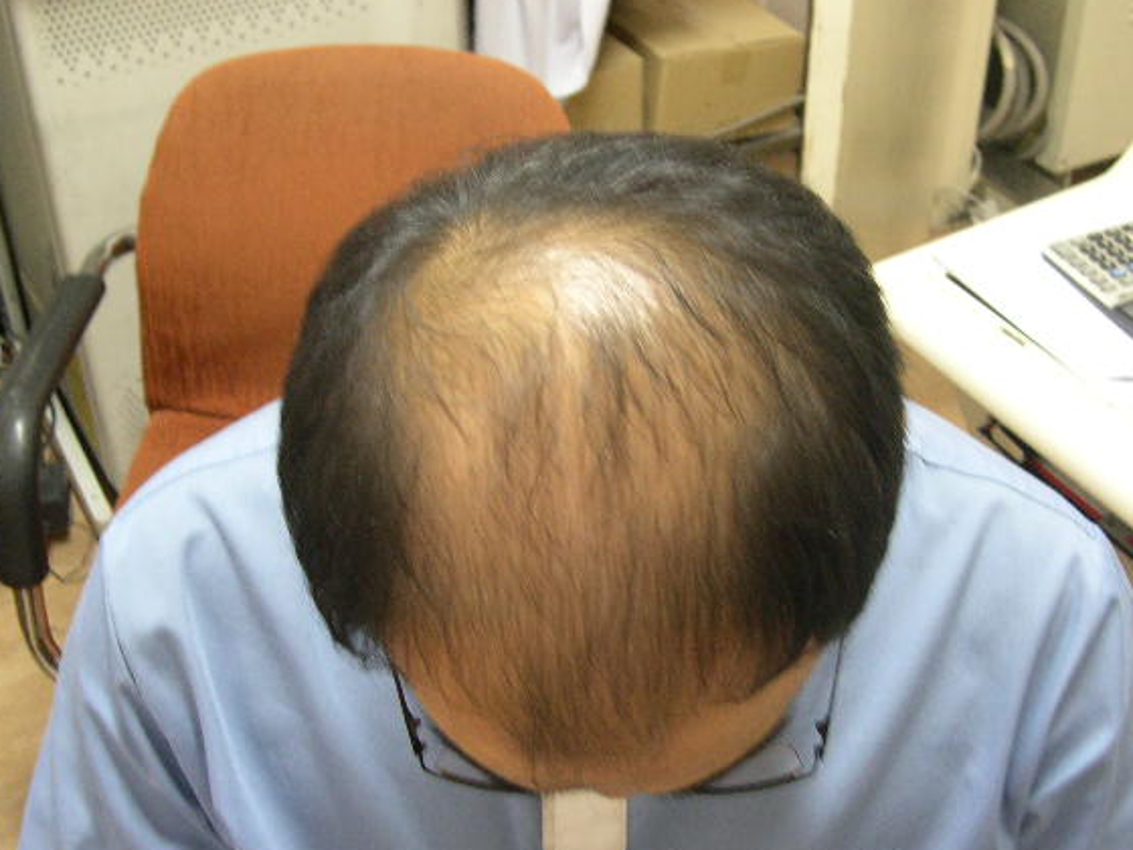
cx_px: 552
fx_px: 1571
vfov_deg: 30.3
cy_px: 443
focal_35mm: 48
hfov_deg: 39.7
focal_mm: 9
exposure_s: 1/4.9
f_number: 2.9
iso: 242
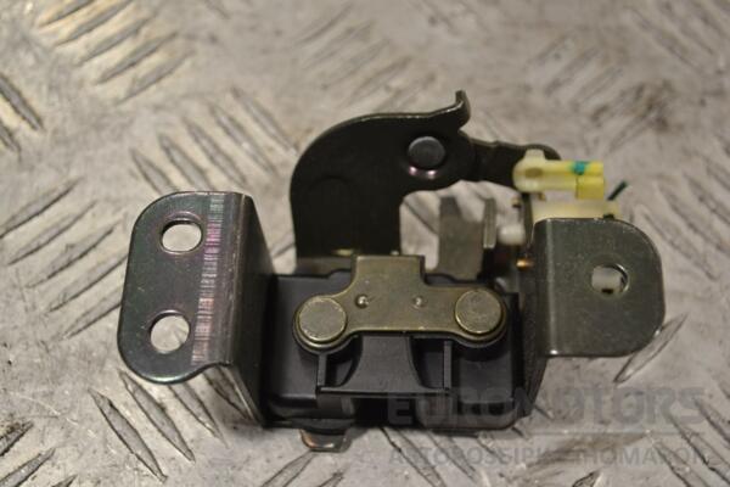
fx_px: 1065
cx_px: 365
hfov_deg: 37.9
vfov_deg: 25.8
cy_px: 244
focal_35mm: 52
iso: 400
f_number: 5.6
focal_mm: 35
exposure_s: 1/125
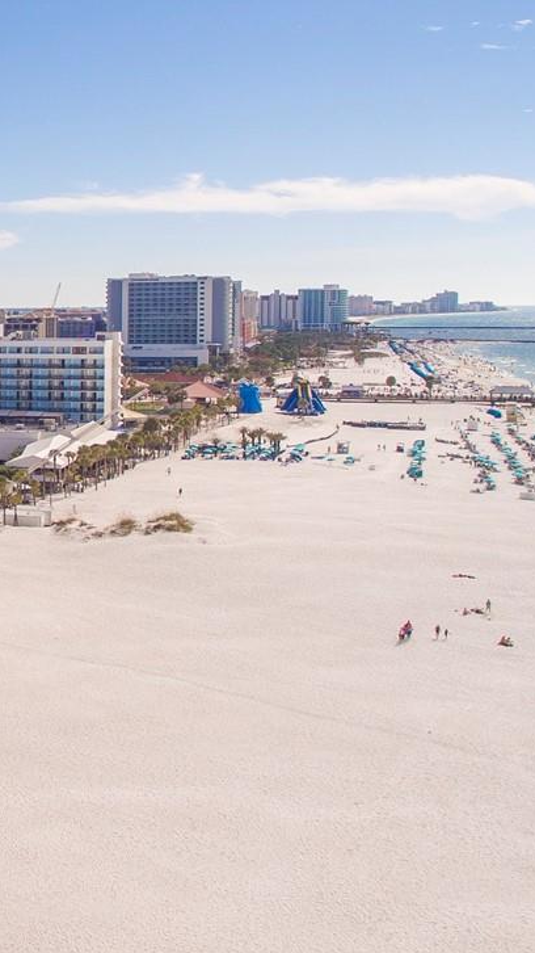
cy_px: 366
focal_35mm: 48
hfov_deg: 22.7
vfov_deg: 42.6
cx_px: -129
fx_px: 1211
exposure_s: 1/1250
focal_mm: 3.61
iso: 100
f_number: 2.8
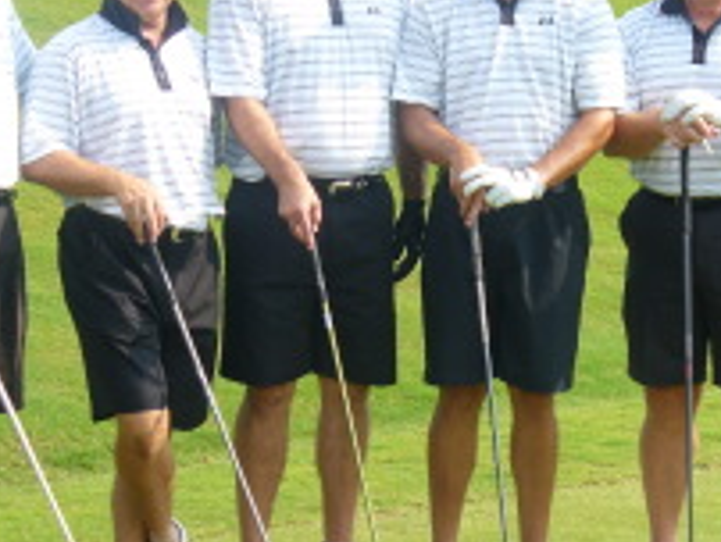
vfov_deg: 9.7
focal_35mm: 153
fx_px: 3191
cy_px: 107
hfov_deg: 12.9
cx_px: 407
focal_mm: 14.5
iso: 80
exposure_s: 1/400
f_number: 3.4
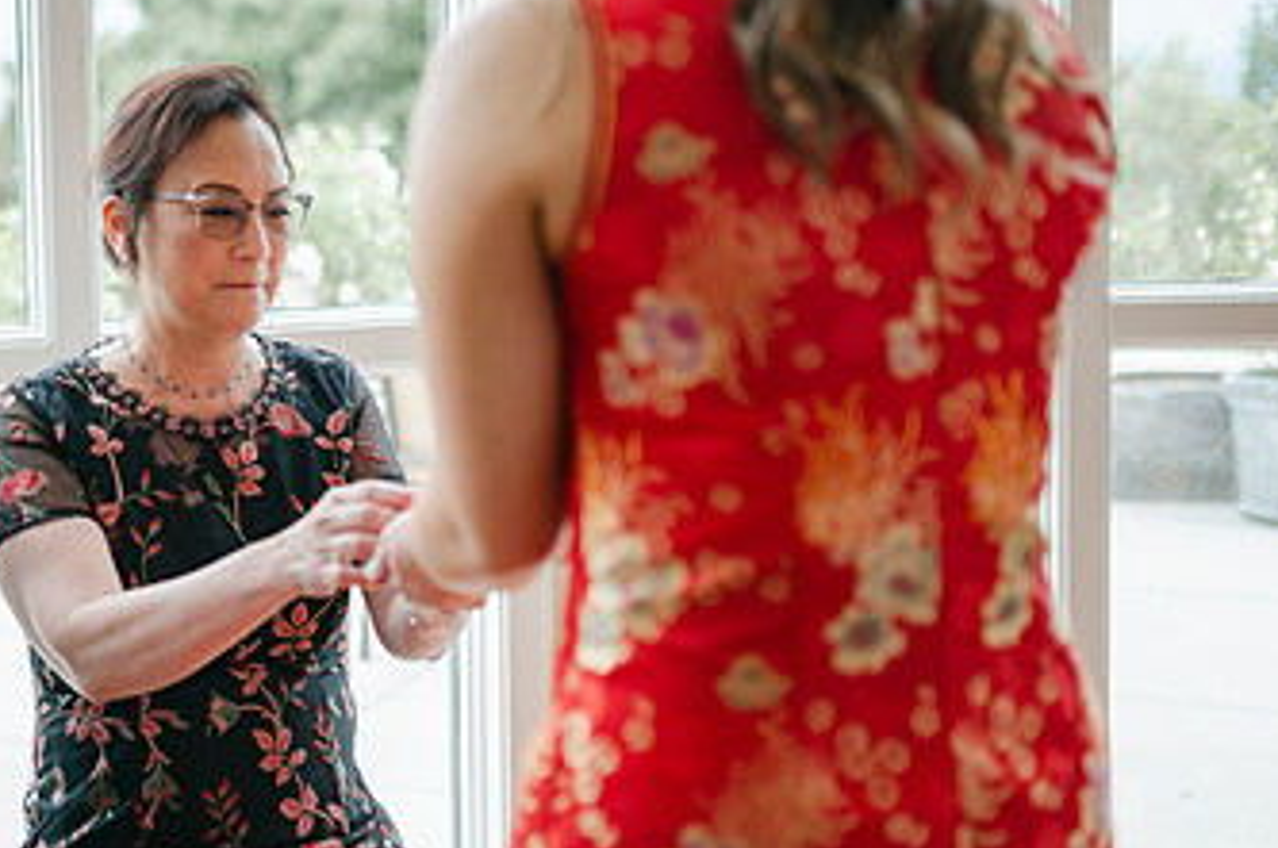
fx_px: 2233
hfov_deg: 30.9
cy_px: 250
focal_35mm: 63
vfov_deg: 21.4
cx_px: 201
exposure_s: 1/1600
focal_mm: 35
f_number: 1.4
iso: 100
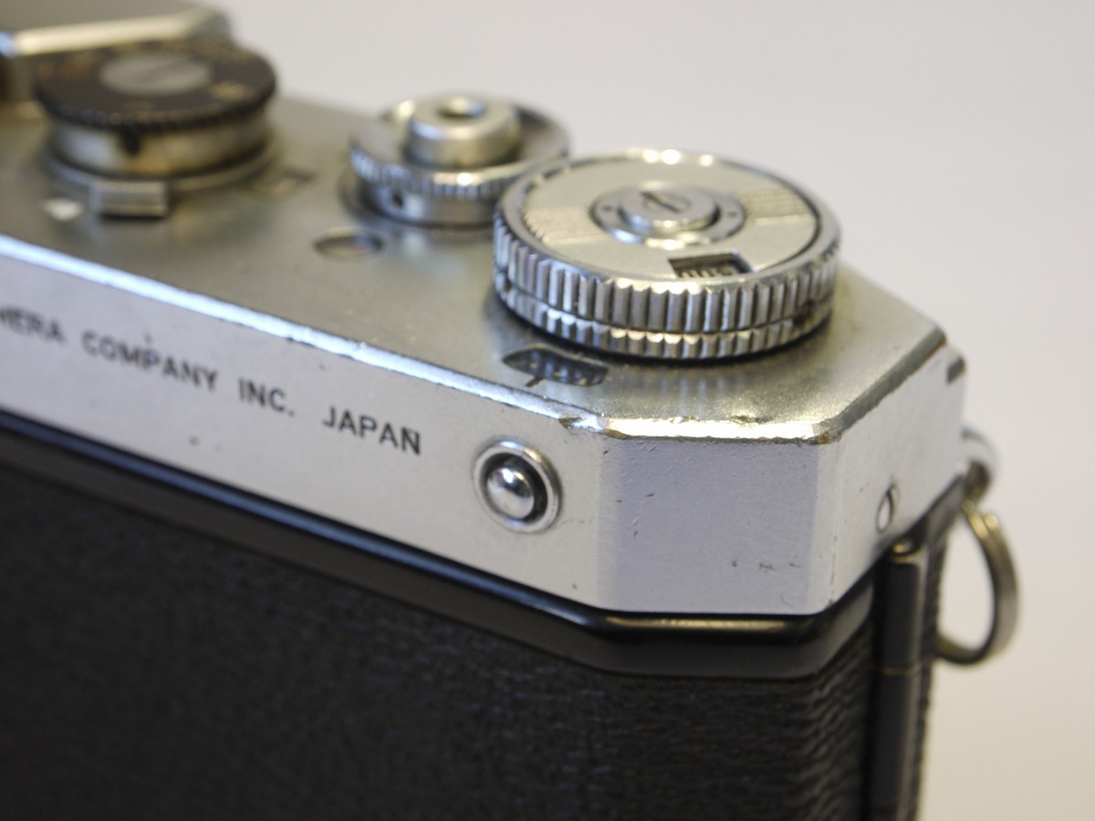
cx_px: 548
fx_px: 2657
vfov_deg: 17.6
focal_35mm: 84
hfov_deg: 23.3
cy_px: 410
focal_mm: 42
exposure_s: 1/15
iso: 400
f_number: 10
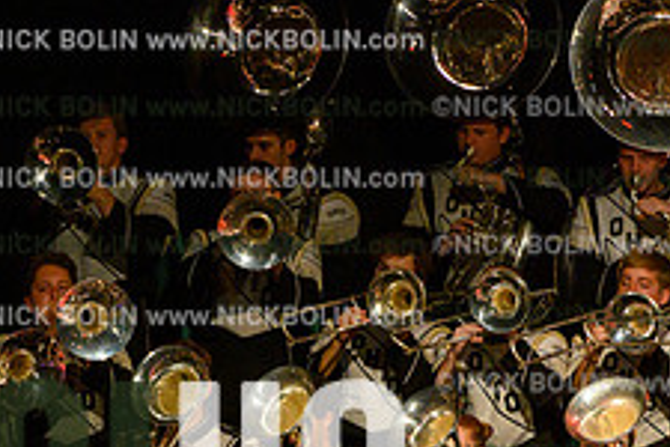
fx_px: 9603
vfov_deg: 2.7
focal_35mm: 516
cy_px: 523
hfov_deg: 4.0
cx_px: 194
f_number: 4
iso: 5000
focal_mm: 200
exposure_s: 1/500
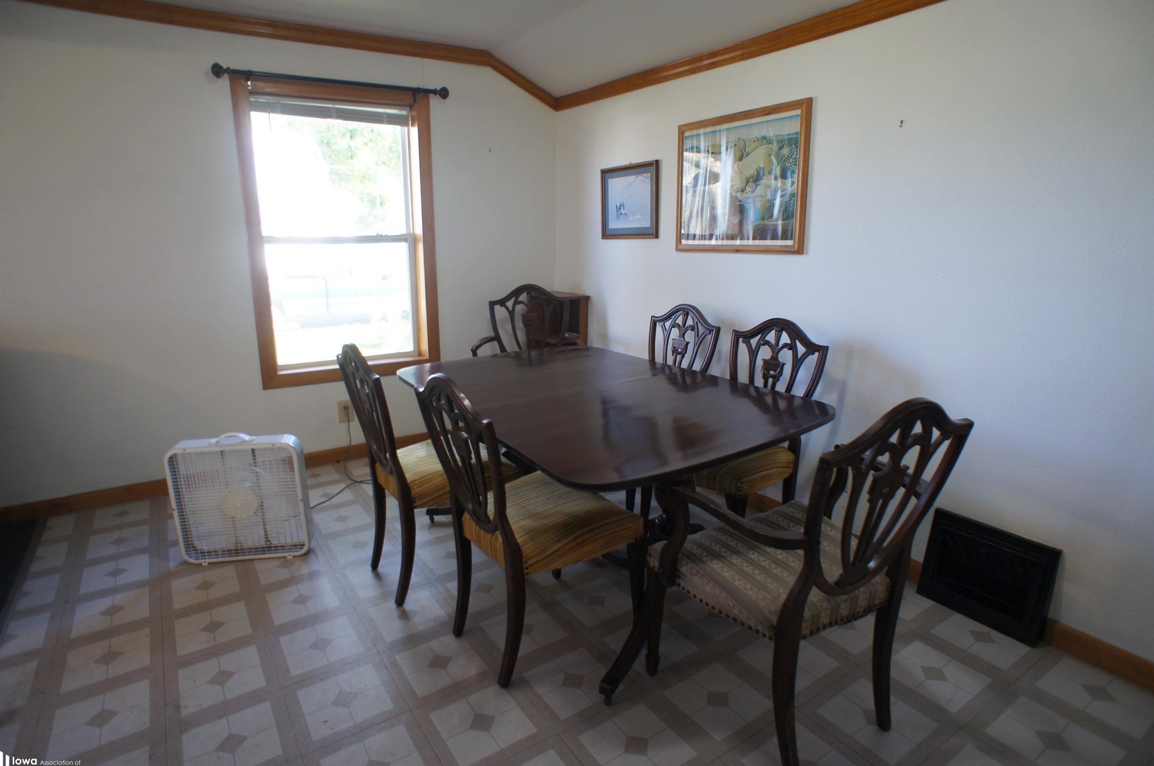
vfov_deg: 51.2
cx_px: 572
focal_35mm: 25
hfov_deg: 71.6
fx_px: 800
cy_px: 391
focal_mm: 16
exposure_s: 1/40
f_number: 3.2
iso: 200
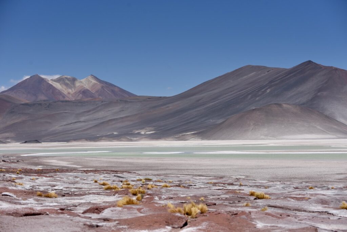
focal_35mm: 80
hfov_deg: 25.4
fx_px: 771
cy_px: 116
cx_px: 174
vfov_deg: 17.1
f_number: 8
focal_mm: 80
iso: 100
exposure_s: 1/1600
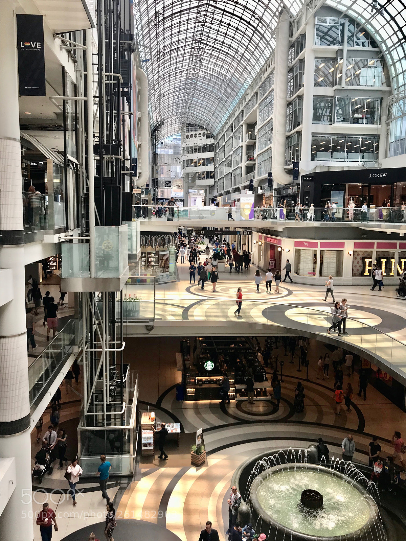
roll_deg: -1.7
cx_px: 203
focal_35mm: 28
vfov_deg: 63.4
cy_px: 270
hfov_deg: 49.7
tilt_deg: -6.5
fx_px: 438
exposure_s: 1/120
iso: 25
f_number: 1.8
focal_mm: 3.99
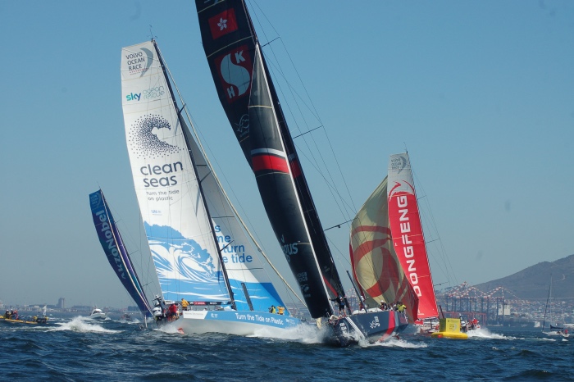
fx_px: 1673
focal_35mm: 105
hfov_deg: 19.5
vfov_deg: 13.0
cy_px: 191
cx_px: 287
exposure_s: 1/640
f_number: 7.1
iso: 200
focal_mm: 70
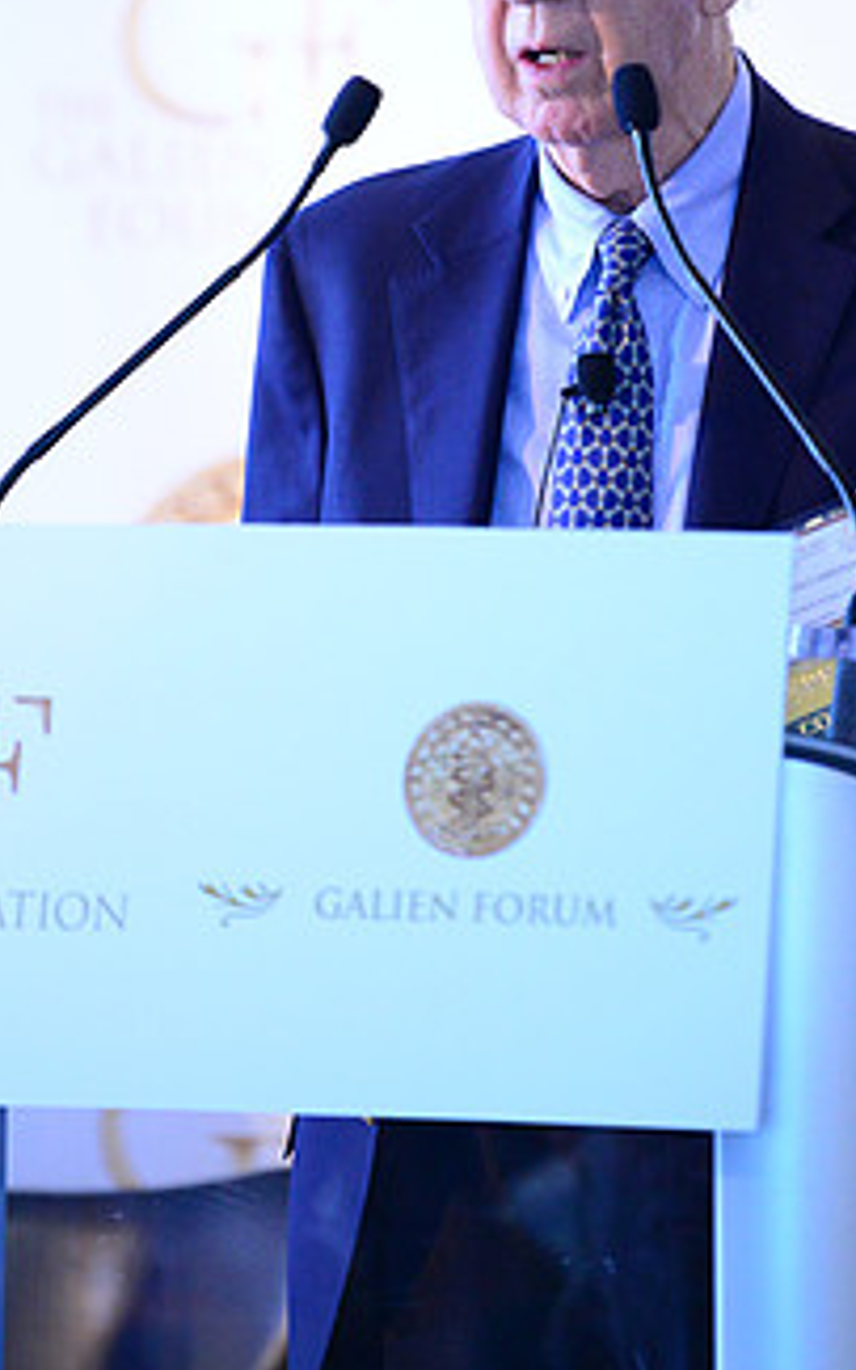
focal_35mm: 364
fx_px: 13593
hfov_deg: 3.6
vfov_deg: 5.8
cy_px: 236
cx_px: 474
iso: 4000
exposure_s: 1/125
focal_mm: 200
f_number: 2.8
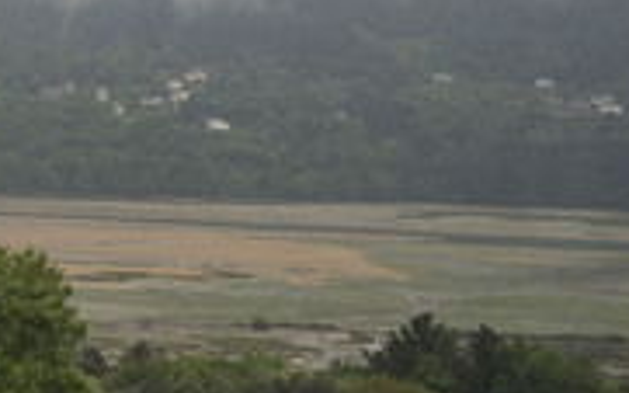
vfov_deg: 9.9
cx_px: 40
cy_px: 263
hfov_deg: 15.6
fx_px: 2262
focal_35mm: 132
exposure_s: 1/800
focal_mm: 58
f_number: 4
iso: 125
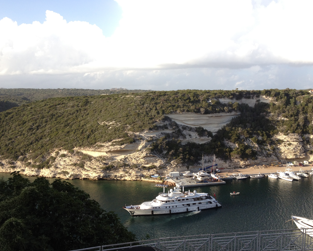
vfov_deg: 40.1
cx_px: 158
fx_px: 343
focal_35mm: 37
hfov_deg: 49.1
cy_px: 125
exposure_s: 1/699
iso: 64
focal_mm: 4.28
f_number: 2.4
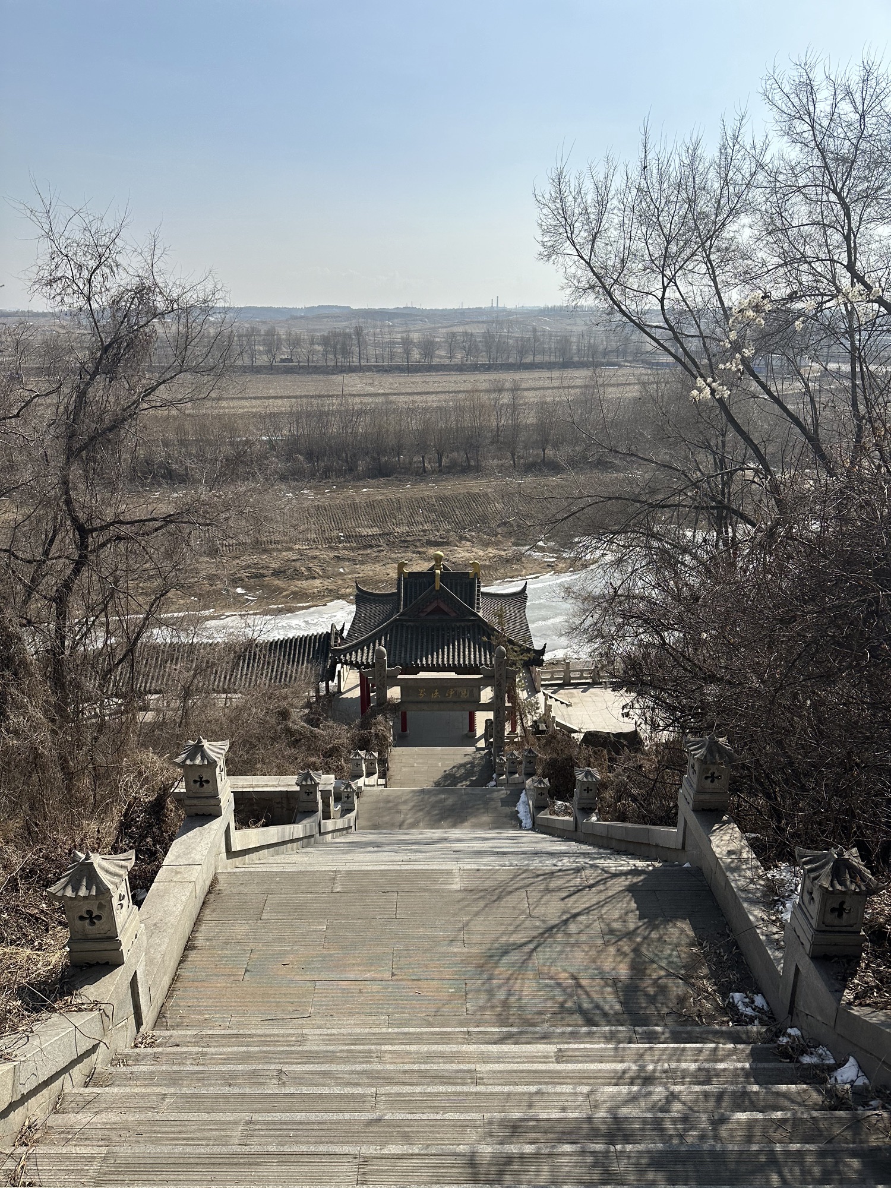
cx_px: 446
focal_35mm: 24
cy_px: 594
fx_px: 824
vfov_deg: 71.6
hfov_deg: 56.8
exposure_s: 1/6211
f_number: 1.78
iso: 80
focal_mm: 6.86
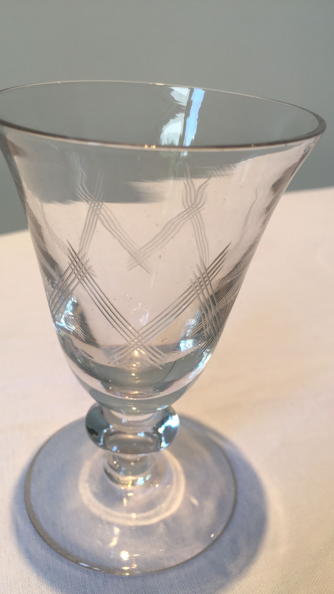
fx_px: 504
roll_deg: -0.9
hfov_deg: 36.7
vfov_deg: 61.0
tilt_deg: -27.2
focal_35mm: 32
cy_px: 299
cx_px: 154
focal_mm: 4.15
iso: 32
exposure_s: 1/50
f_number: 2.2
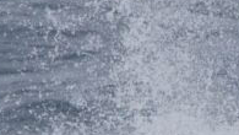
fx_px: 16311
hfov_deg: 0.8
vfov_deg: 0.5
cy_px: -44
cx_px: 413
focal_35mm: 2572
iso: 1250
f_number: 8
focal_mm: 600
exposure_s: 1/3200
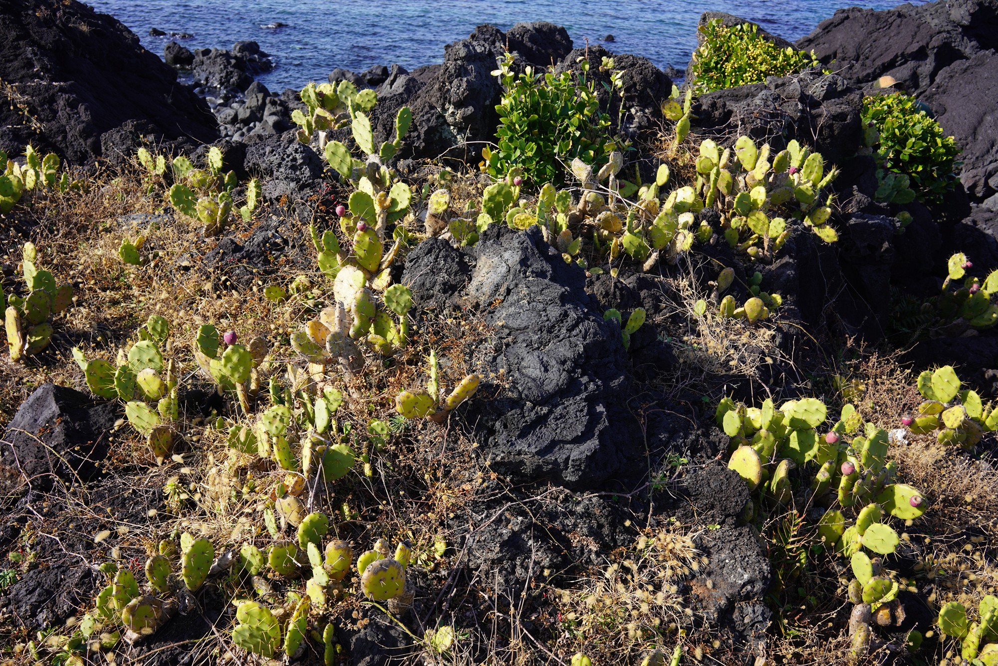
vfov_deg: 37.9
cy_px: 333
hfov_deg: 54.4
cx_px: 499
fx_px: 970
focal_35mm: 35
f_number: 9
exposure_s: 1/100
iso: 100
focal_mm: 35
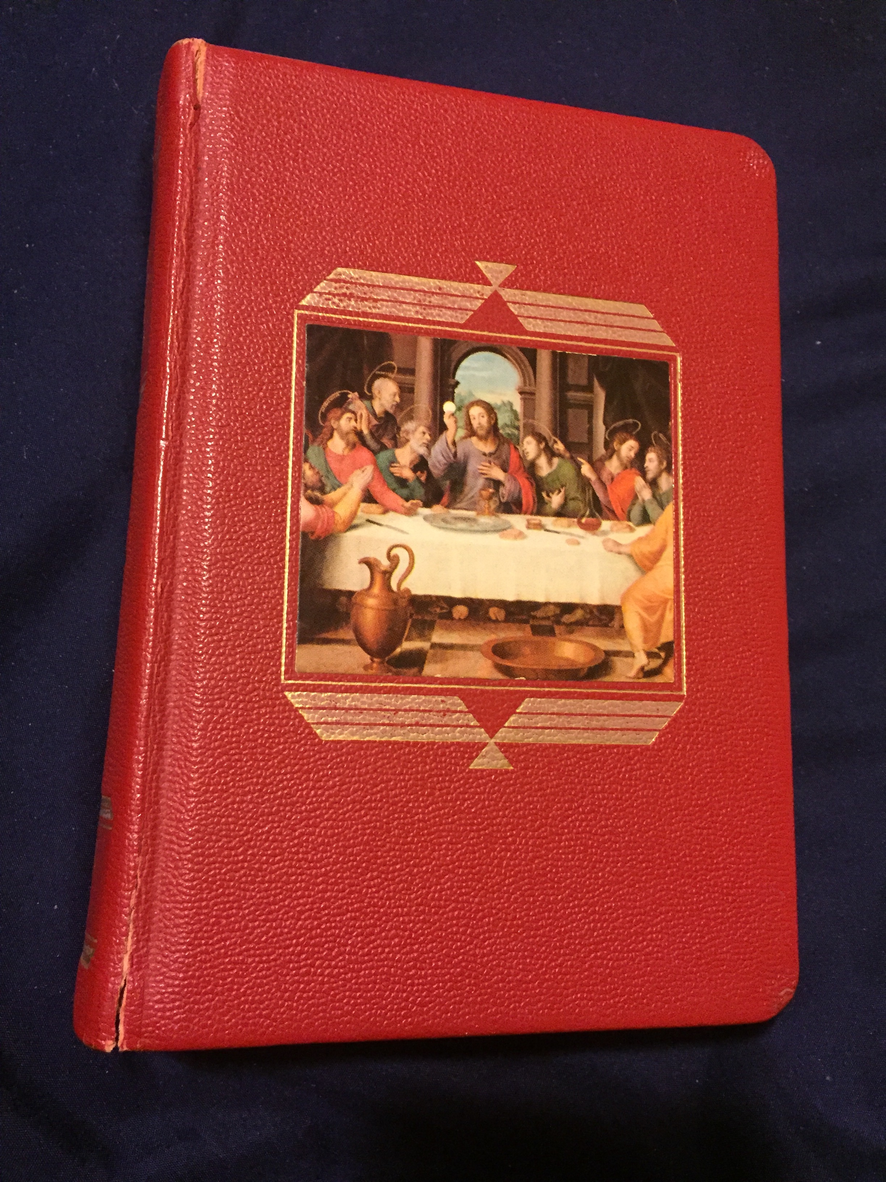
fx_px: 990
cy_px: 591
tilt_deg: -63.1
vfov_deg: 61.7
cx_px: 443
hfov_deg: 48.2
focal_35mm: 29
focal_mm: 4.15
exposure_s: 1/15
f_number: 2.2
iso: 320
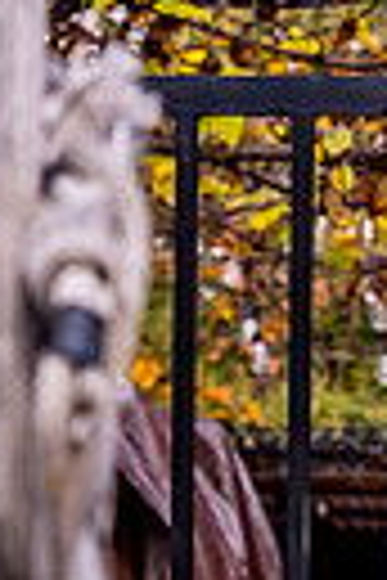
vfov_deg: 5.9
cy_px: 857
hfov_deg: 3.8
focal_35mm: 345
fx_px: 5563
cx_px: 1278
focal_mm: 77
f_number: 6.3
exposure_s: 1/640
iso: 800
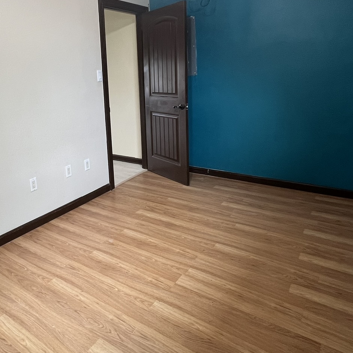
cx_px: 120
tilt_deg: -9.7
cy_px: 124
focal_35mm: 25
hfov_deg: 61.5
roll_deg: +3.4
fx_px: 288
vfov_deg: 61.7
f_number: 1.8
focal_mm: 1.57
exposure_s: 1/60
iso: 160
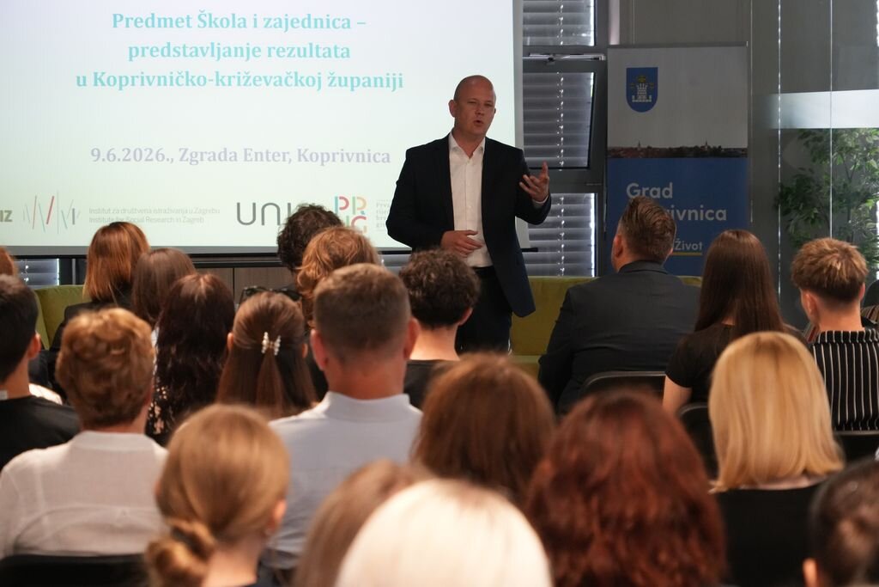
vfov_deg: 10.9
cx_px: 440
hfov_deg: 16.3
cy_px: 294
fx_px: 3077
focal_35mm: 126
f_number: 8
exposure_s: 1/160
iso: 8000
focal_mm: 126
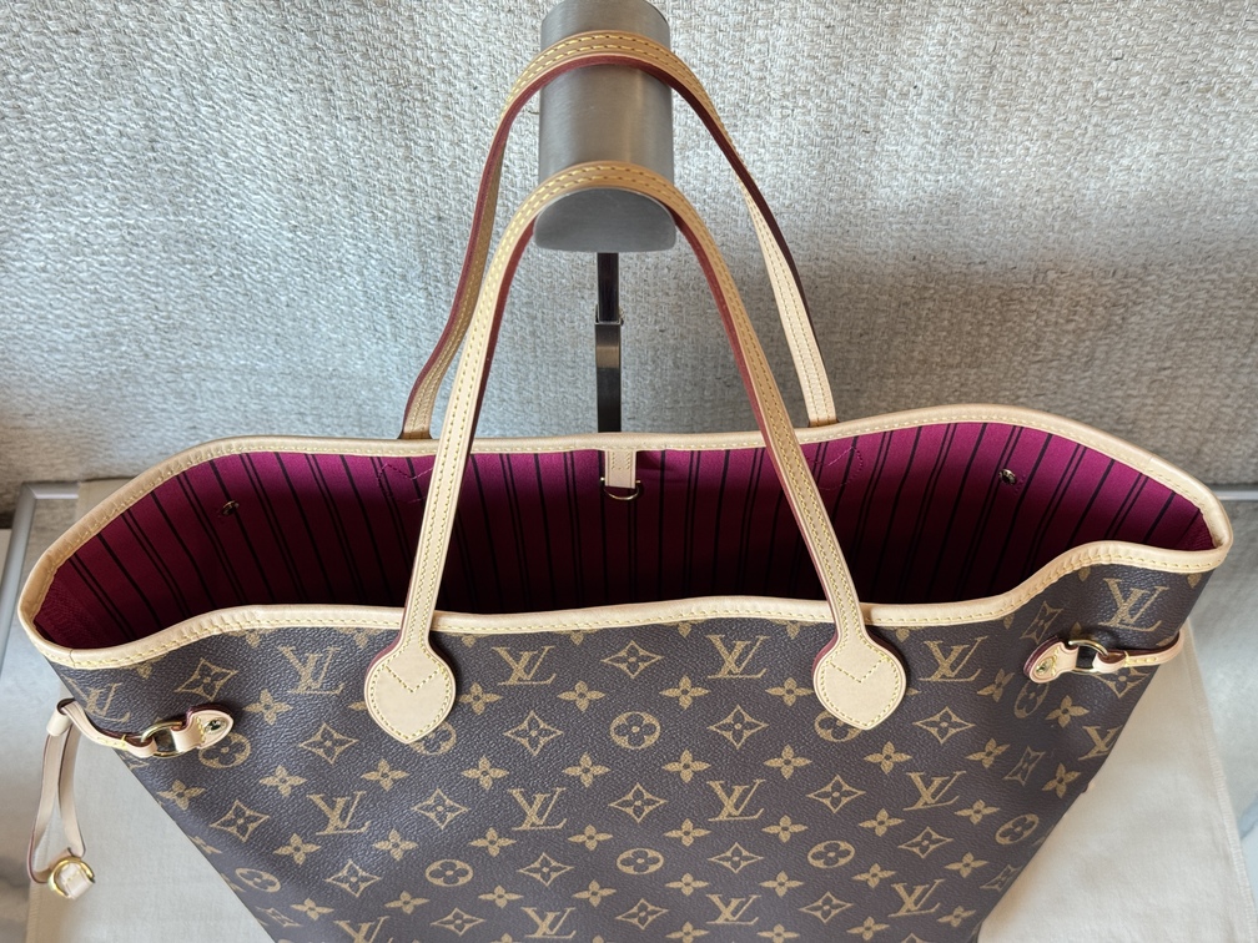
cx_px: 629
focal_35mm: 48
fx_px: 1744
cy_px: 472
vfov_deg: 30.3
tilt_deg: -58.5
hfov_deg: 39.7
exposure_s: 1/50
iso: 100
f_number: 1.78
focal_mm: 6.76
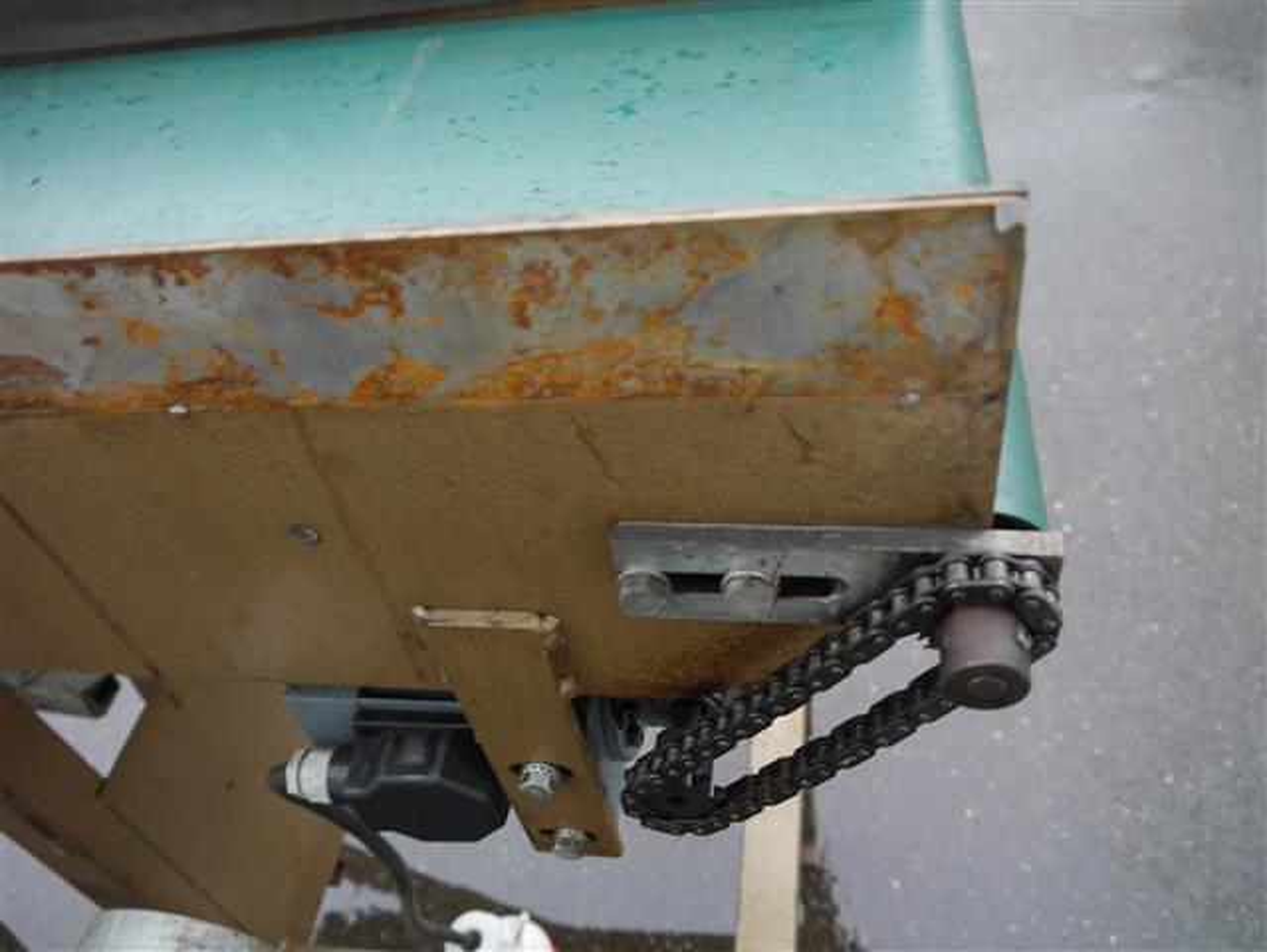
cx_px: 634
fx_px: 1099
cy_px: 476
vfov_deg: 46.8
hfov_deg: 59.9
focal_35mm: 30
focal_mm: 15
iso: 400
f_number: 3.5
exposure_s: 1/60
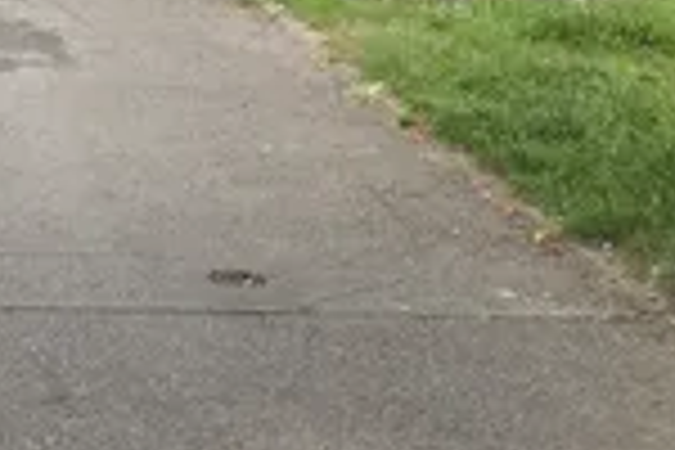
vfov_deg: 11.6
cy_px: -117
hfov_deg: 16.7
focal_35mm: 115
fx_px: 2156
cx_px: -212
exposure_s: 1/180
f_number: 1.7
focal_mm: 6.3
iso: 32
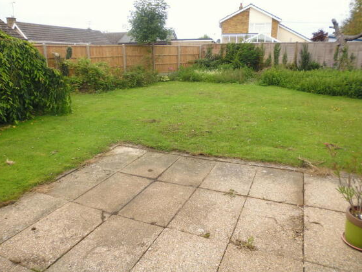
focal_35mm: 25
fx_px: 261
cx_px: 181
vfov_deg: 54.9
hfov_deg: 69.4
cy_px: 133
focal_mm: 4.3
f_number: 2.8
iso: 100
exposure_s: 1/400
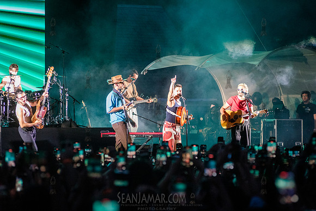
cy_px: 114
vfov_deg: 7.2
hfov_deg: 10.8
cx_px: 176
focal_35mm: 190
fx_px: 1670
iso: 6400
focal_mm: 170
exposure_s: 1/800
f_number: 4
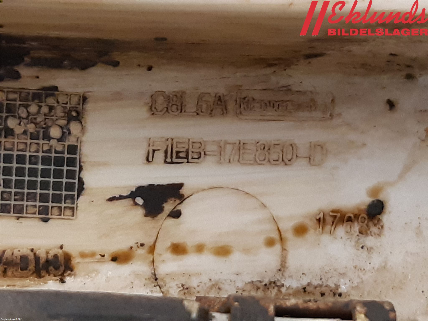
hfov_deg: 67.3
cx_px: 214
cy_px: 160
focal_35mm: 26
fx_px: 321
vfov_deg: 53.1
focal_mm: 3.93
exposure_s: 1/50
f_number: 1.7
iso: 320
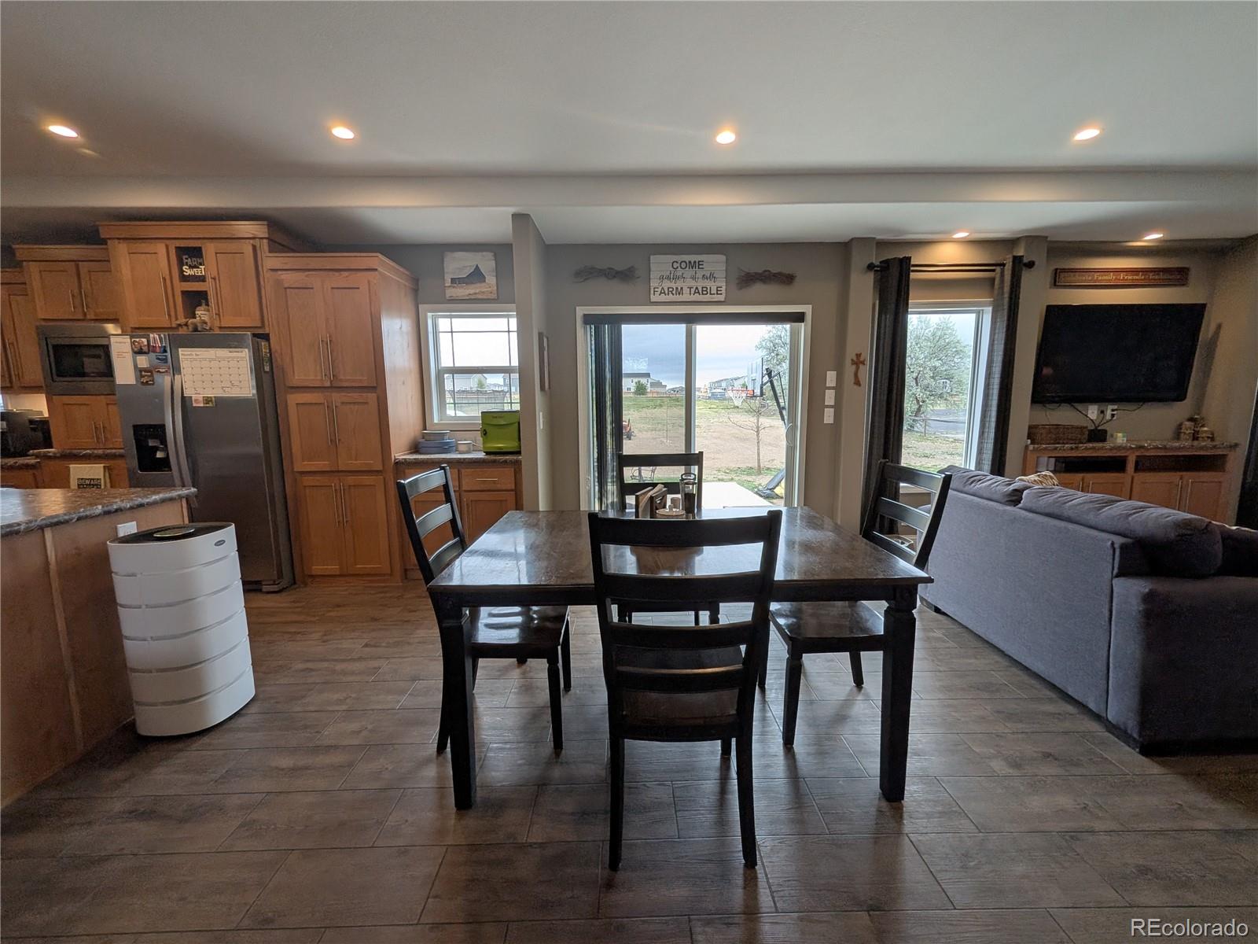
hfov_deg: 106.2
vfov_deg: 89.9
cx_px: 629
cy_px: 472
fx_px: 472
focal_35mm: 13
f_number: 2.2
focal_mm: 1.54
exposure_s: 1/60
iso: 27
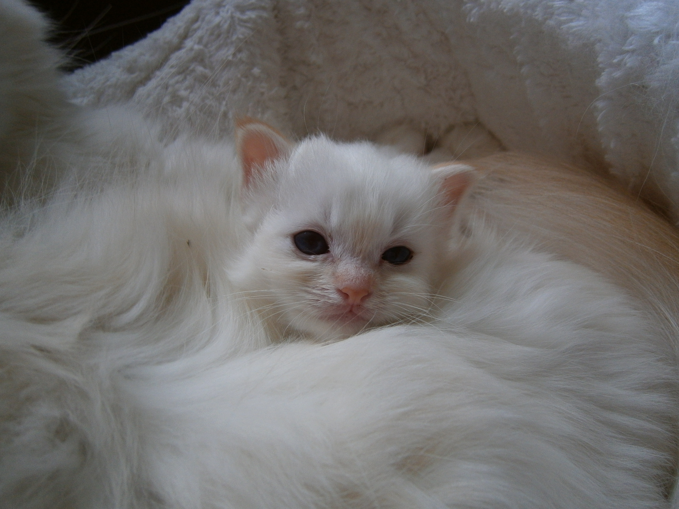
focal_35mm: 26
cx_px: 340
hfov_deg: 67.3
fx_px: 510
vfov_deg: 53.1
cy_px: 254
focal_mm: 4.7
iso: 125
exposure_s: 1/30
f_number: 2.8
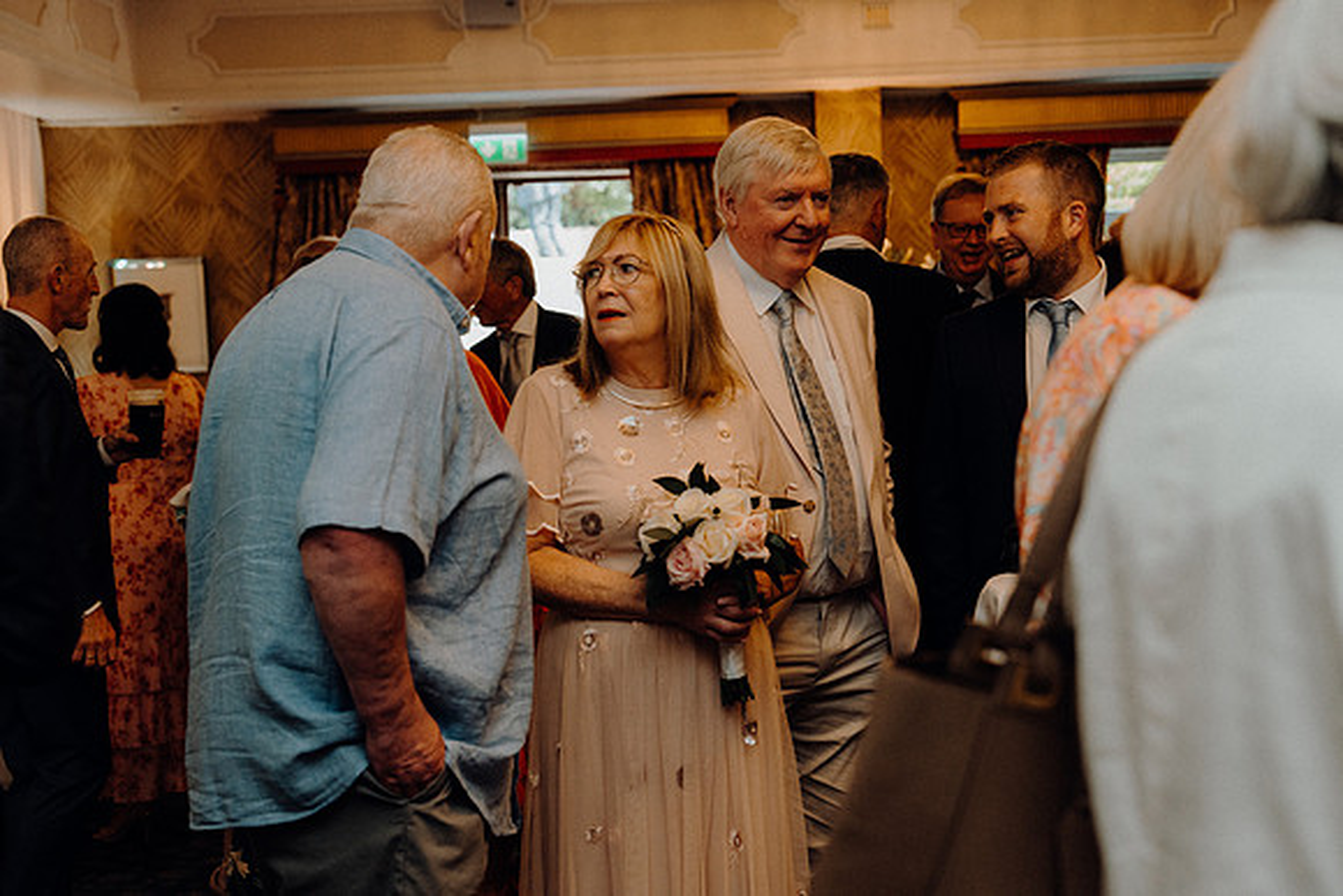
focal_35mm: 53
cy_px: 448
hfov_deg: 37.5
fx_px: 1978
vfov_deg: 25.5
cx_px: 672
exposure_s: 1/160
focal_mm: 53
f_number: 3.5
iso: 2500
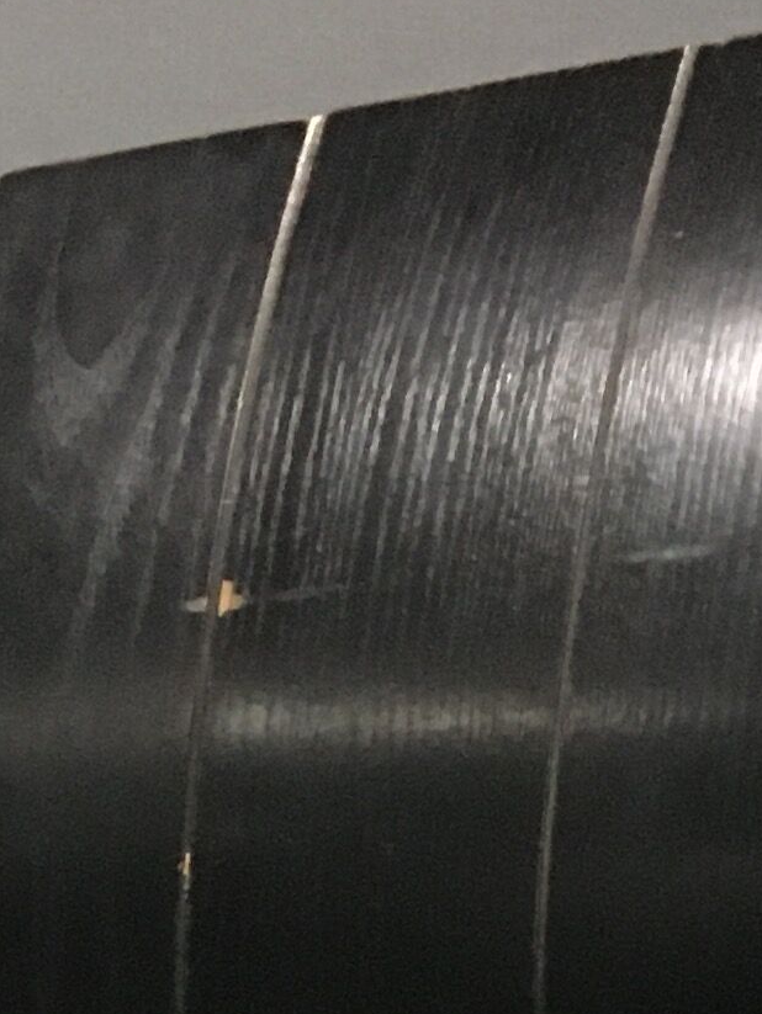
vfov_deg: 12.1
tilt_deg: -15.0
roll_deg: +0.4
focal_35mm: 142
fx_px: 4165
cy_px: 2115
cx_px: 27
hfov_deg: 10.4
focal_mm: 4.15
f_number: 2.2
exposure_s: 1/17
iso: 500
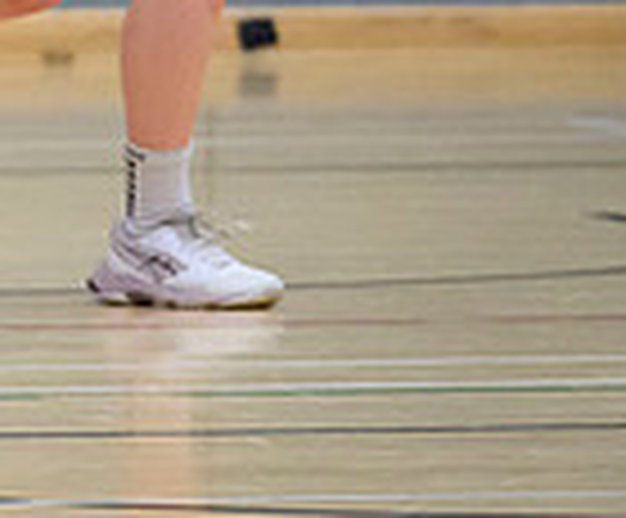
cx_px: -624
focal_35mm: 1249
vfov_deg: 1.3
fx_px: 23452
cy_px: -296
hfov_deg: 1.5
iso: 6400
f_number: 3.2
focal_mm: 200
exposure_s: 1/1250
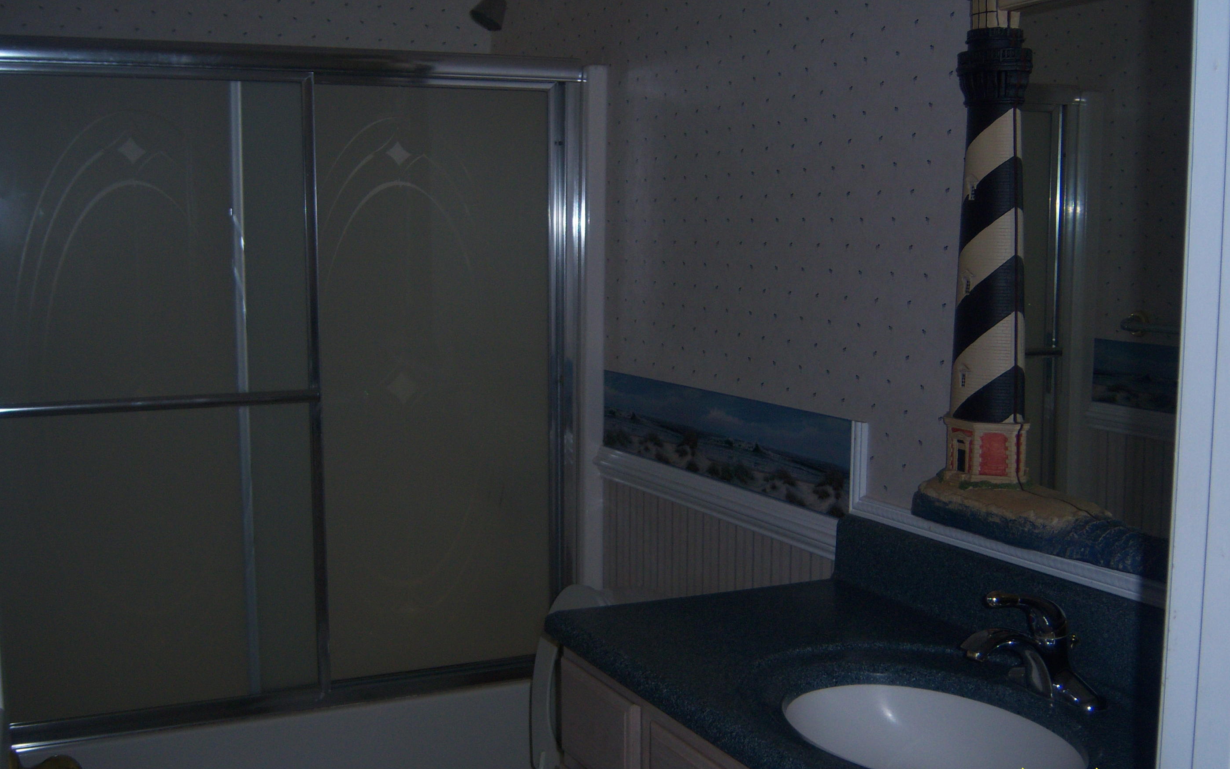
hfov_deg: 48.2
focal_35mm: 41
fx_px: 1374
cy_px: 407
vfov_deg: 31.2
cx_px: 604
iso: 80
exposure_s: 1/60
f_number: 2.8
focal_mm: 7.5
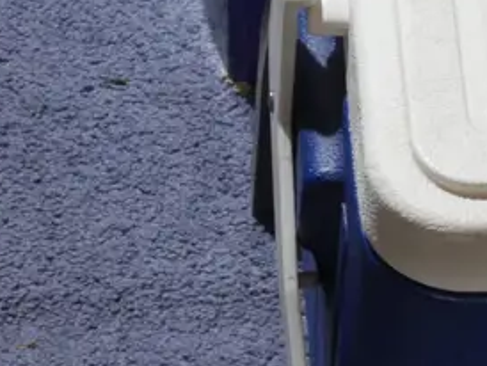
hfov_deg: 9.7
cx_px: 883
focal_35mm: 194
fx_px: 2732
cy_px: 330
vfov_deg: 7.6
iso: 800
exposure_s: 1/60
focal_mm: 26
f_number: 5.3
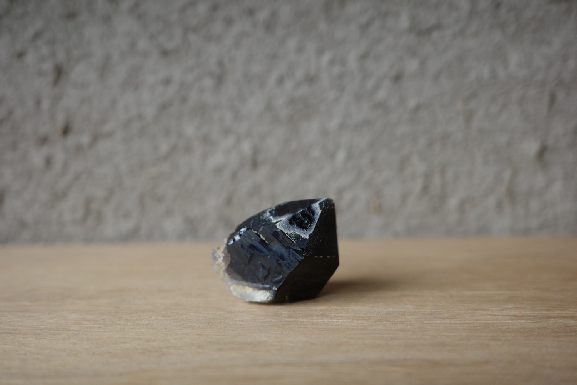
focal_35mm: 40
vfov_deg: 33.4
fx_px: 641
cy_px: 192
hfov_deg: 48.5
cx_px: 288
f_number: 2.8
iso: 200
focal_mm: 26
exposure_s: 1/25
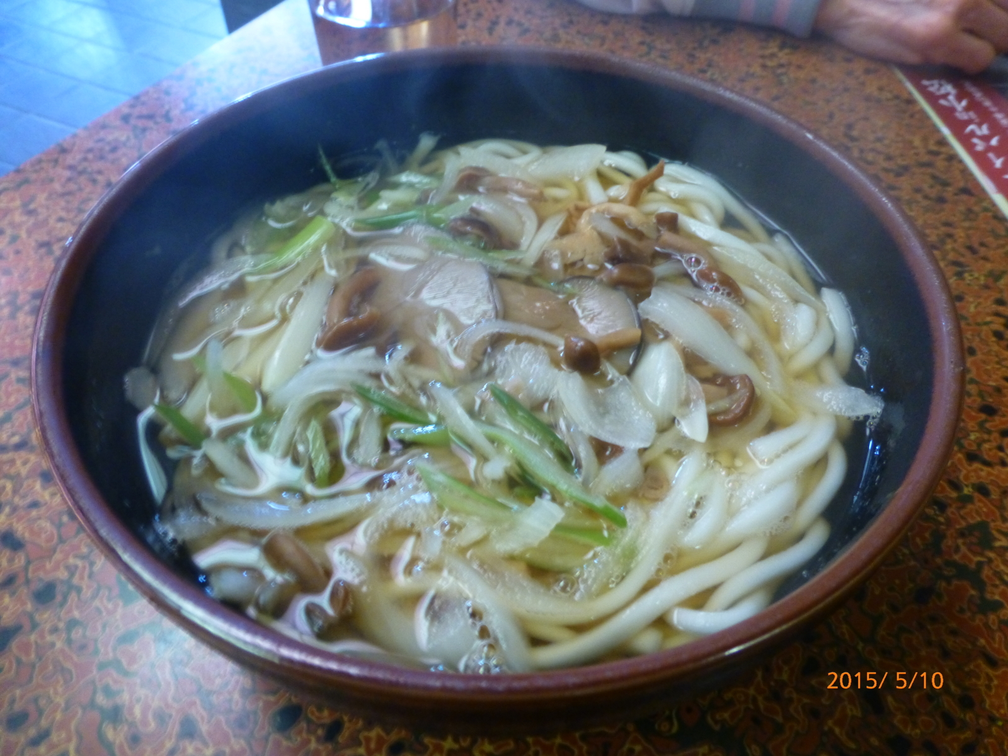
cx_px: 504
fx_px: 699
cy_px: 378
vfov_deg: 56.8
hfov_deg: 71.6
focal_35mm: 24
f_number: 3.3
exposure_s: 1/5
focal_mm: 4.3
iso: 400
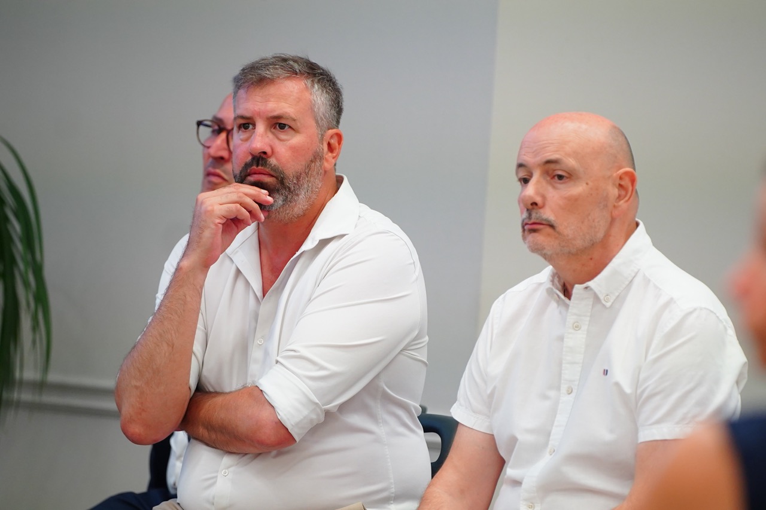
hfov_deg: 7.6
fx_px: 5744
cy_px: 255
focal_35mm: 270
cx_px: 383
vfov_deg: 5.1
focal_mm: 180
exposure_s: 1/80
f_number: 2.8
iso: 1600
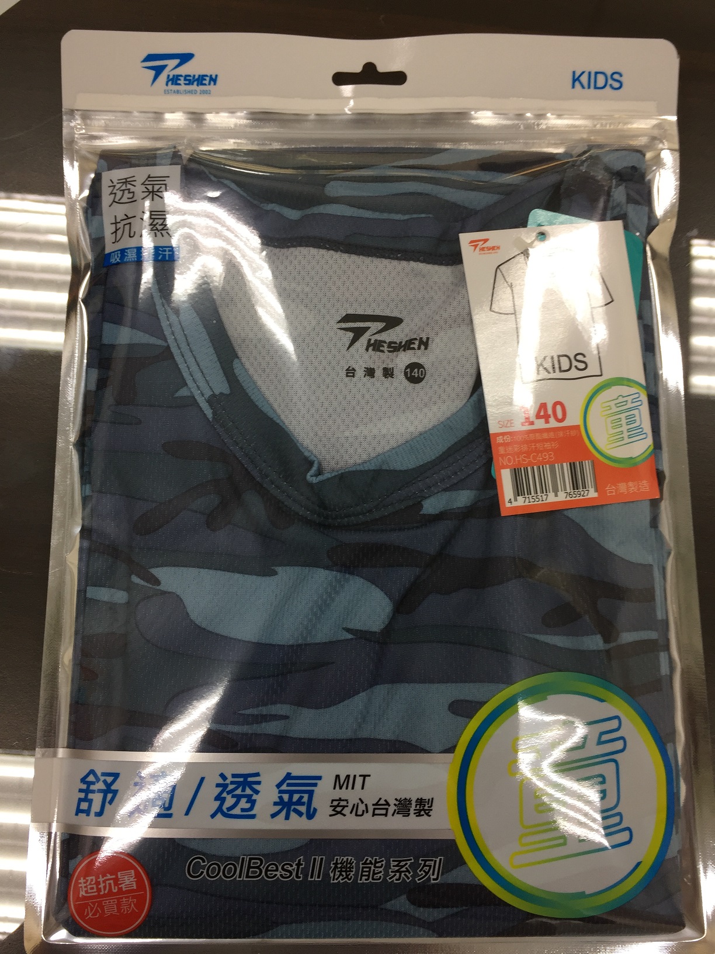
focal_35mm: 29
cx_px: 358
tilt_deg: -82.5
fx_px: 799
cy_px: 477
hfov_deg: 48.2
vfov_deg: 61.7
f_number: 2.2
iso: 32
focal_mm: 4.15
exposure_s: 1/40
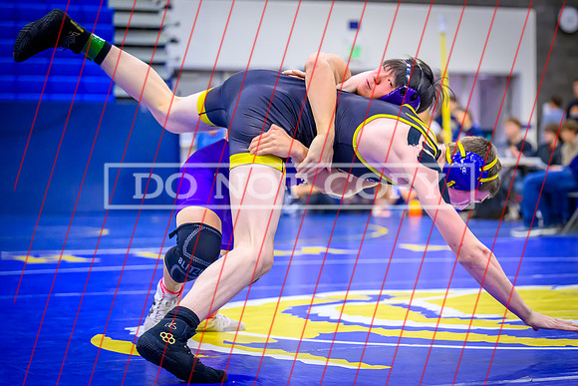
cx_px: 367
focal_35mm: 110
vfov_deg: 12.4
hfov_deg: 18.5
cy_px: 188
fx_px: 1770
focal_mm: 82
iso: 6400
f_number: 2.8
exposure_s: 1/640
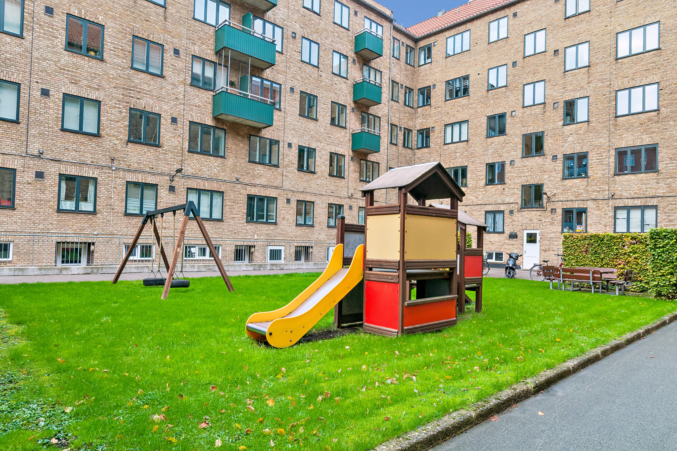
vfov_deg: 59.5
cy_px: 226
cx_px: 338
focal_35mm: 21
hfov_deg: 81.2
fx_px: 395
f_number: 9
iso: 200
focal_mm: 14
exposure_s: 1/25
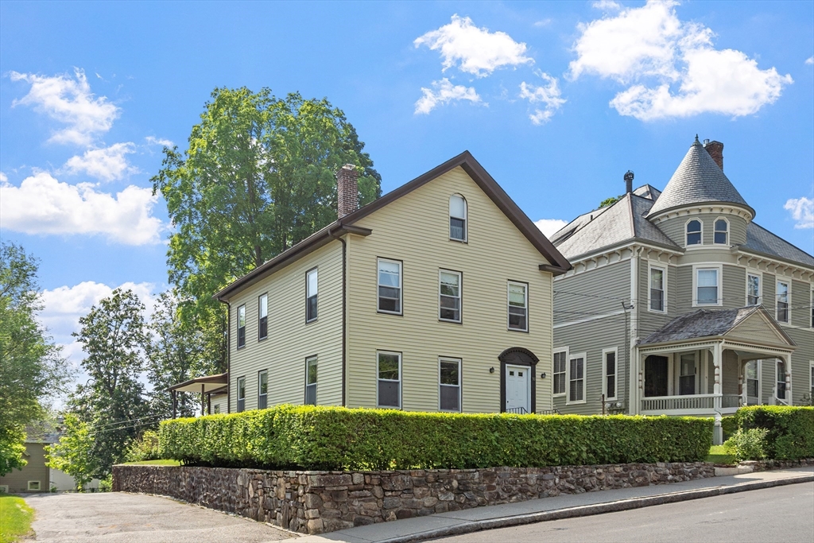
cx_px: 407
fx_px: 678
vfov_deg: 43.6
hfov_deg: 61.9
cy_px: 272
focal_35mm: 30
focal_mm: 20
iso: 100
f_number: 8
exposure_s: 1/250
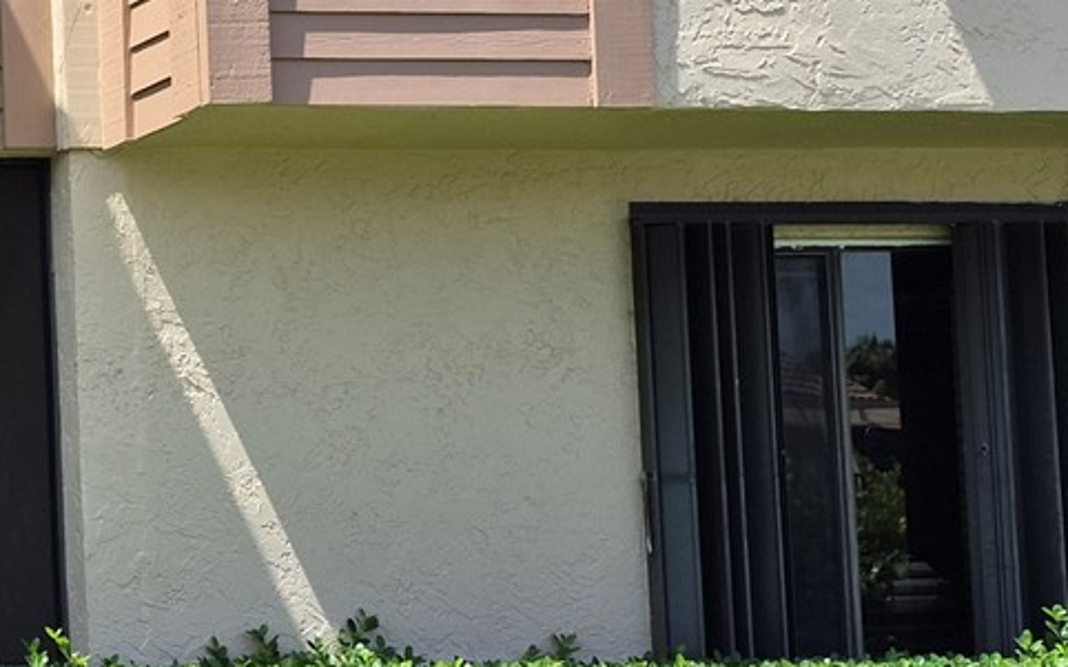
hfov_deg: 21.4
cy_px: 406
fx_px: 2357
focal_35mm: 81
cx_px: -543
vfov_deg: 16.1
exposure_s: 1/3312
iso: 80
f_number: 1.8
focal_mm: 5.4
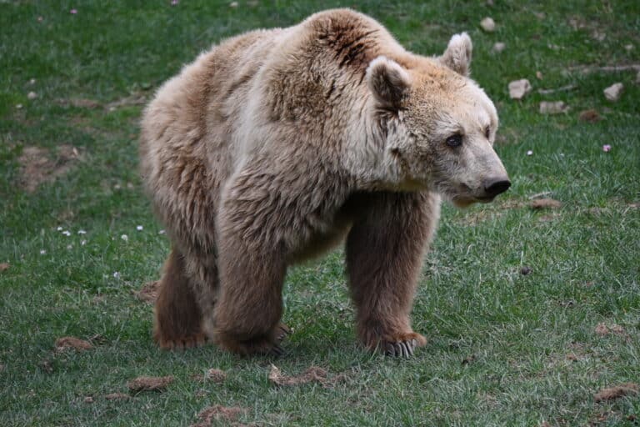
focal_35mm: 375
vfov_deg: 3.7
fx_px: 6666
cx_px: 320
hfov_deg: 5.5
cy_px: 214
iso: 1000
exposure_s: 1/500
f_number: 6.3
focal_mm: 250
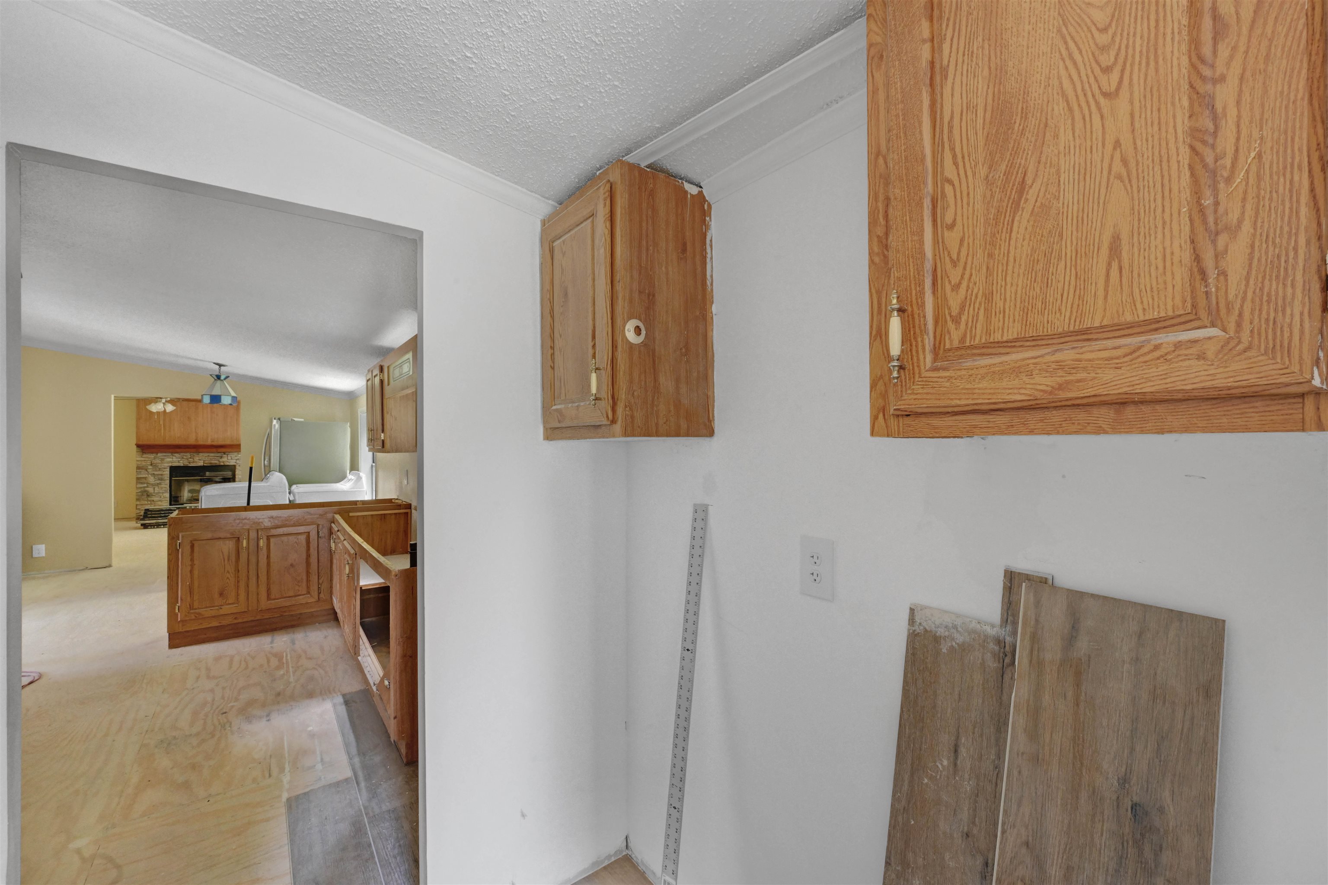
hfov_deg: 104.3
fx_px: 516
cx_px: 664
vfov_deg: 81.2
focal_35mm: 14
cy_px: 442
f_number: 14
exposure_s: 1/50
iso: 4000
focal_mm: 14
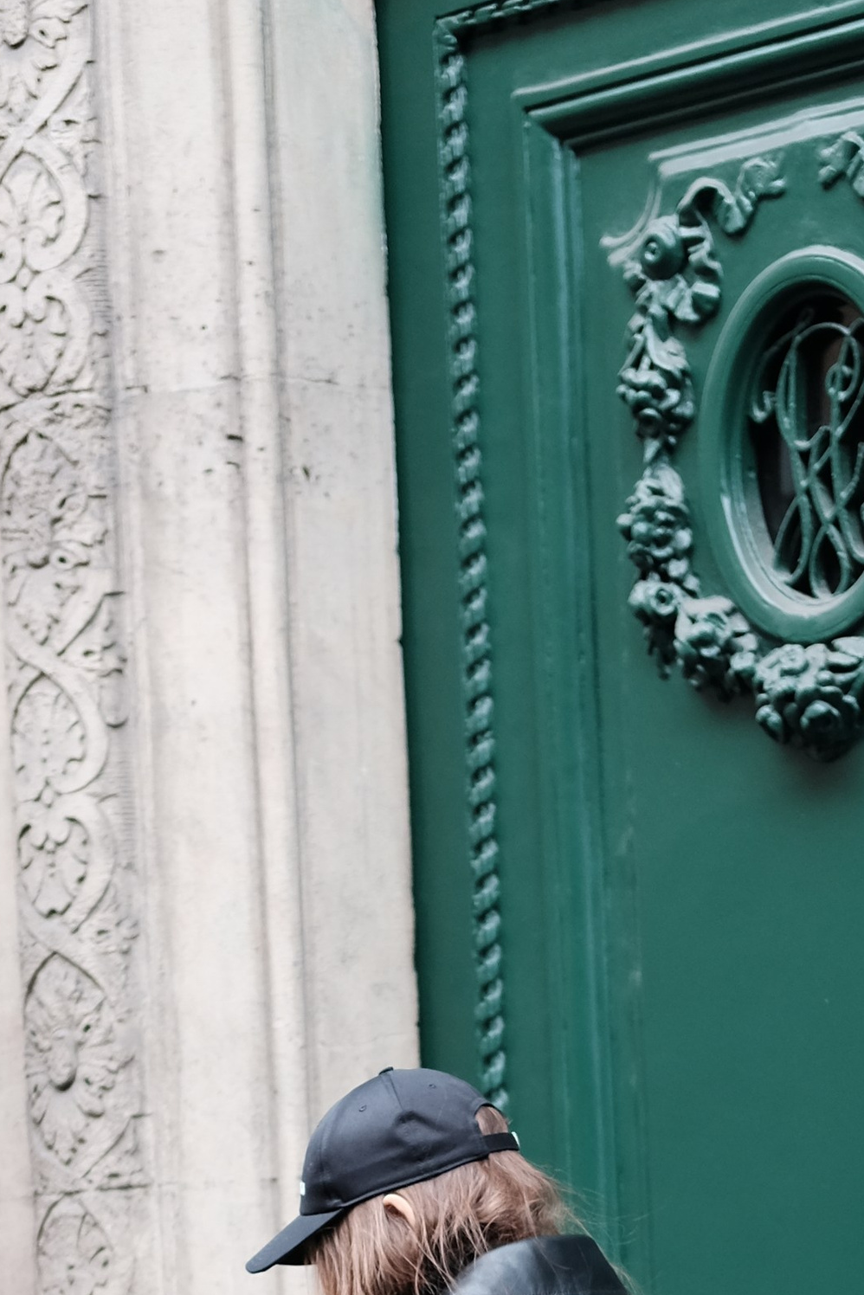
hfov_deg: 10.1
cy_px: 1421
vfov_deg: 14.7
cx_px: 389
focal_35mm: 136
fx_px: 4893
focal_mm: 35
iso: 500
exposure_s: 1/400
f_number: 2
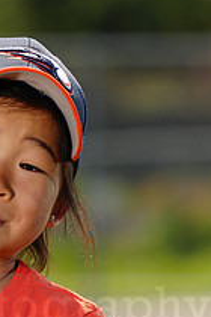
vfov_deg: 3.8
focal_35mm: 545
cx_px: 13
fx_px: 4791
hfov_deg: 2.5
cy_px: 294
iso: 50
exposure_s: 1/250
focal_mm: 197
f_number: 5
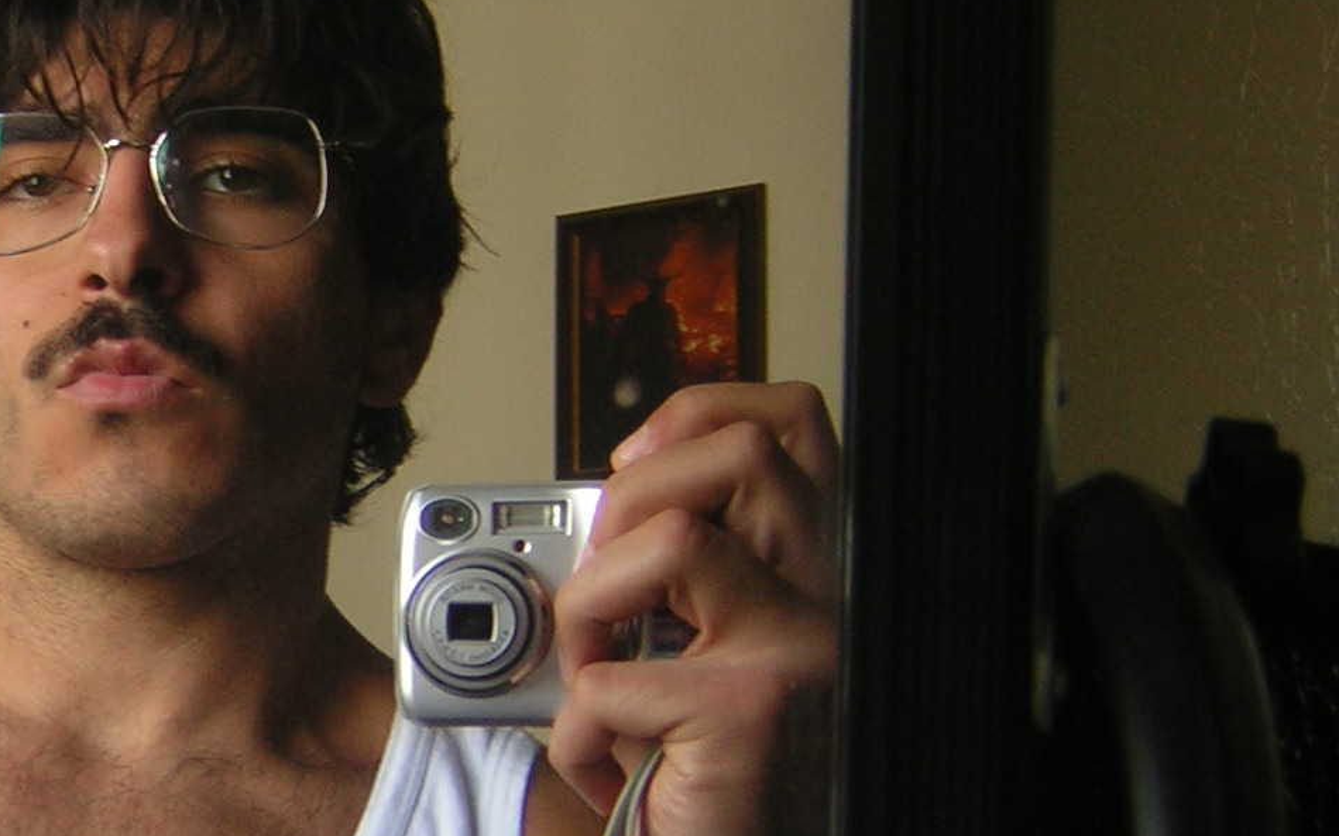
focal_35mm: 84
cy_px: 568
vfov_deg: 15.5
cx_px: 234
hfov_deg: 24.2
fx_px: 3065
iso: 50
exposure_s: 1/24.6
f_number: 2.9
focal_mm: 6.1
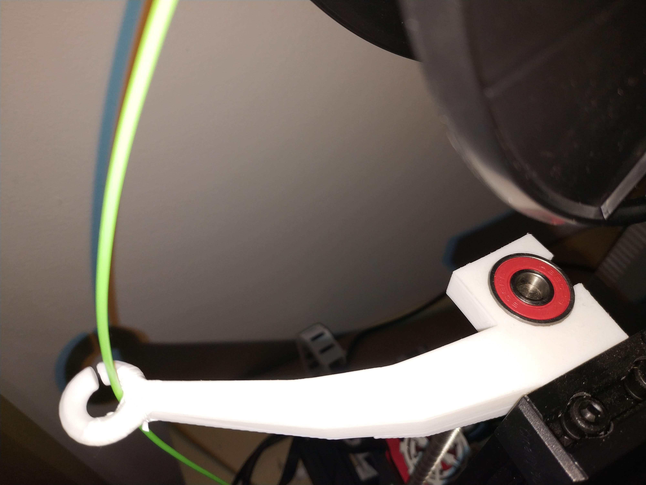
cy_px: 242
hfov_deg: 56.8
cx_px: 323
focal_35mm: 32
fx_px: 597
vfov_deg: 44.2
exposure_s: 1/100
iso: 149
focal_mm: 4.5
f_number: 2
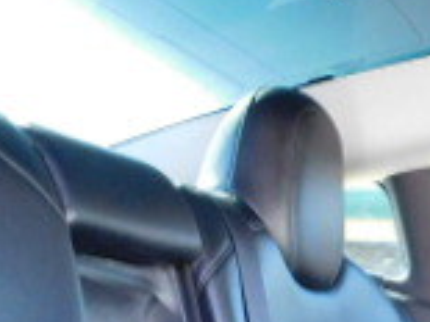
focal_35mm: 95
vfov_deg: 14.6
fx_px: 1179
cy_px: 472
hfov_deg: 20.6
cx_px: 261
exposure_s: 1/30
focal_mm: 4
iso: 320
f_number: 3
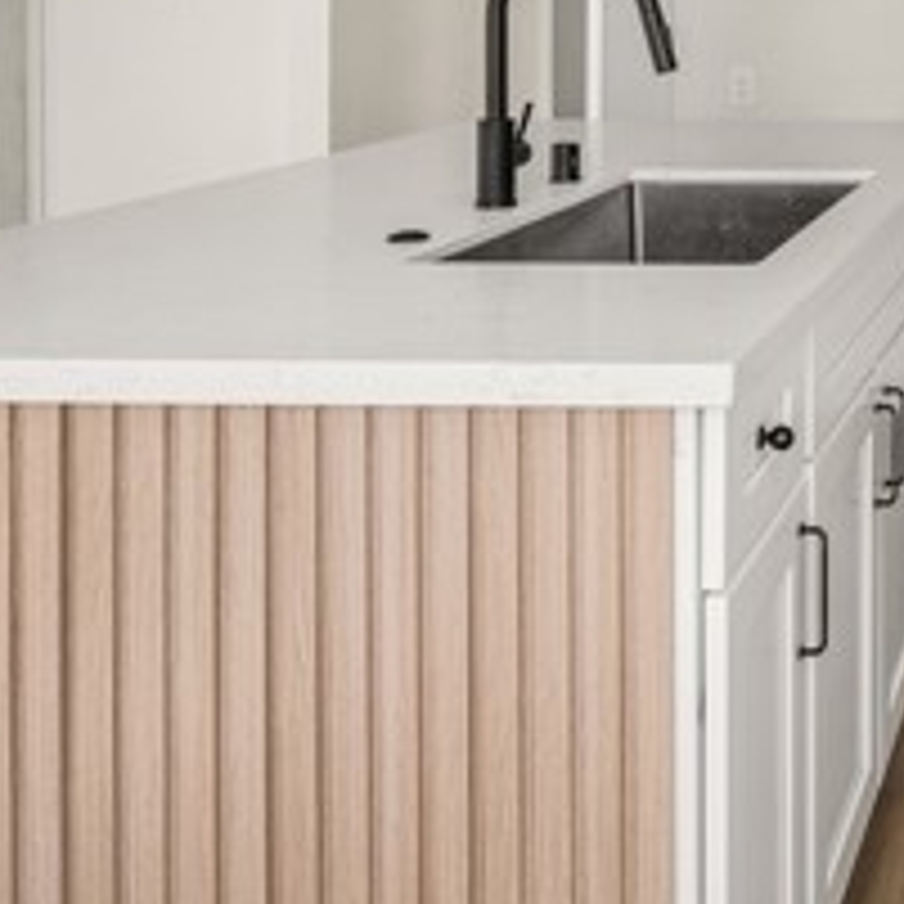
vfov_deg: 33.6
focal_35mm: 46
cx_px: 1138
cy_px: 0
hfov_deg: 30.2
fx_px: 1359
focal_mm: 17
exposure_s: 1/10
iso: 80
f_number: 6.3
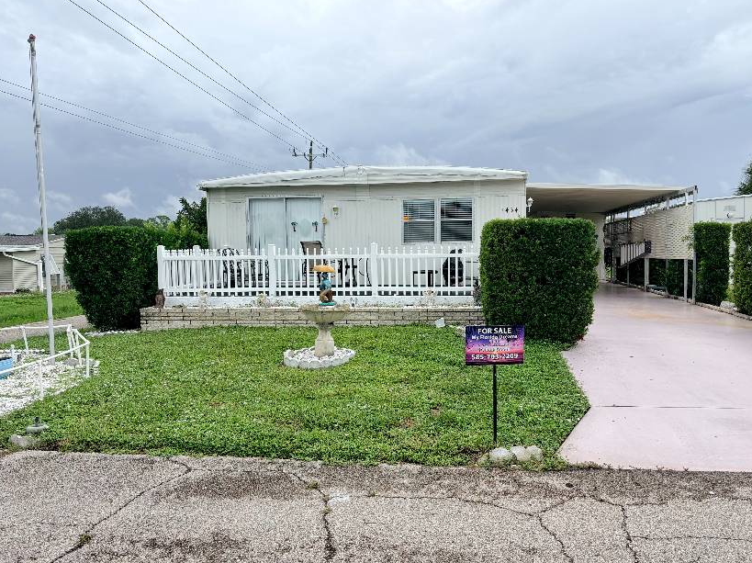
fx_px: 586
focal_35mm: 27
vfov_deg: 51.3
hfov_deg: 65.3
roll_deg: +0.9
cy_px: 283
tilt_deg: -2.5
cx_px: 387
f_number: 1.6
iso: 50
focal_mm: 5.96
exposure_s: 1/3831
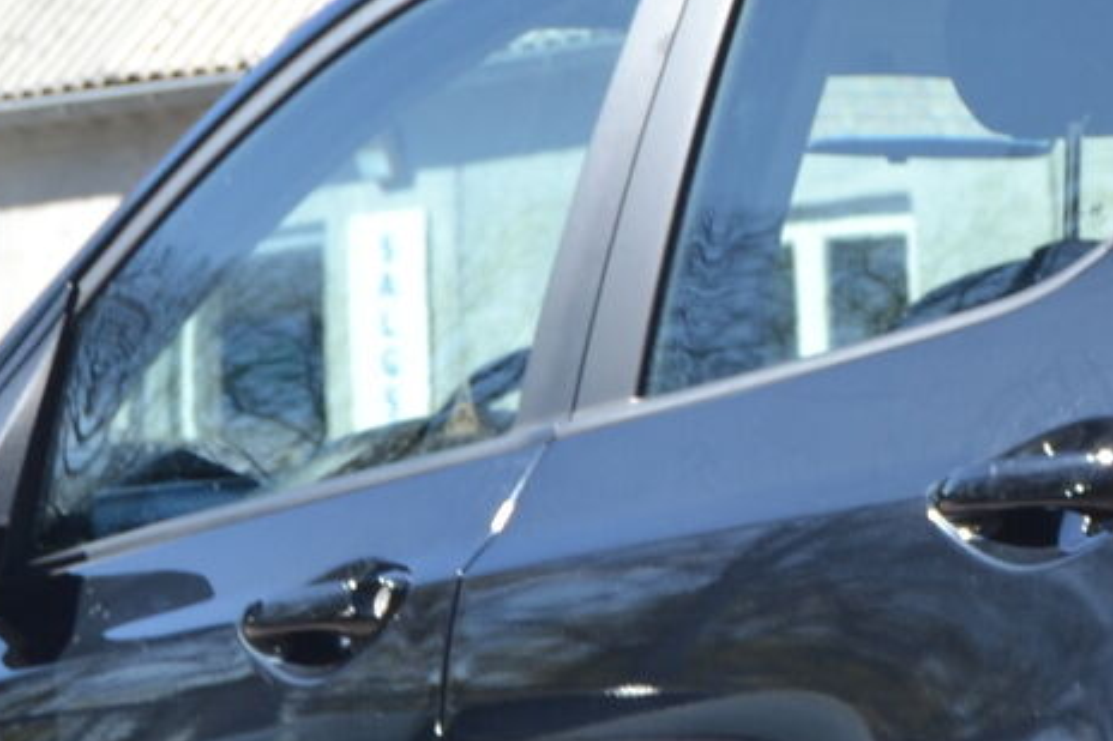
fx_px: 7293
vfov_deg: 5.8
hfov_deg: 8.6
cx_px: 1502
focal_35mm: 236
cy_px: 767
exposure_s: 1/200
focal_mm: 38
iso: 100
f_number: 7.1
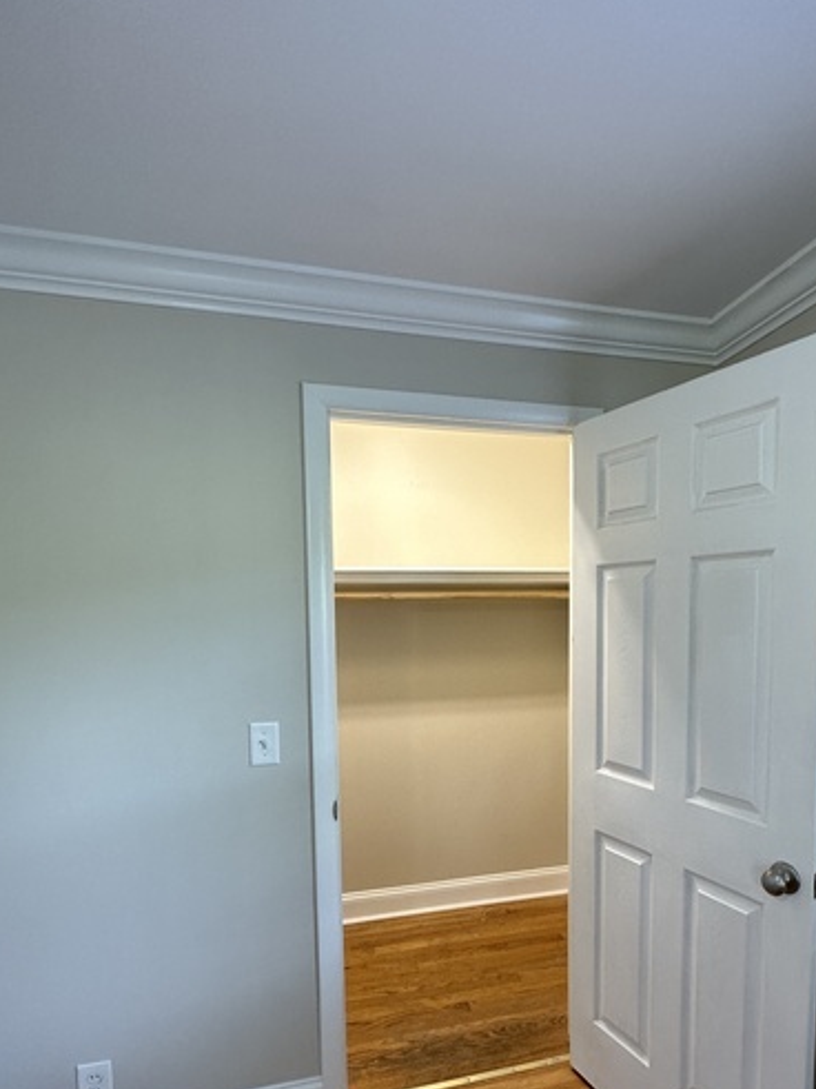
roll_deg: -0.1
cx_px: 494
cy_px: 653
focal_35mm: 19
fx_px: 597
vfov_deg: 83.6
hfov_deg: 67.9
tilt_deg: -4.5
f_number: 2.2
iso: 160
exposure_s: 1/120
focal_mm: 2.22
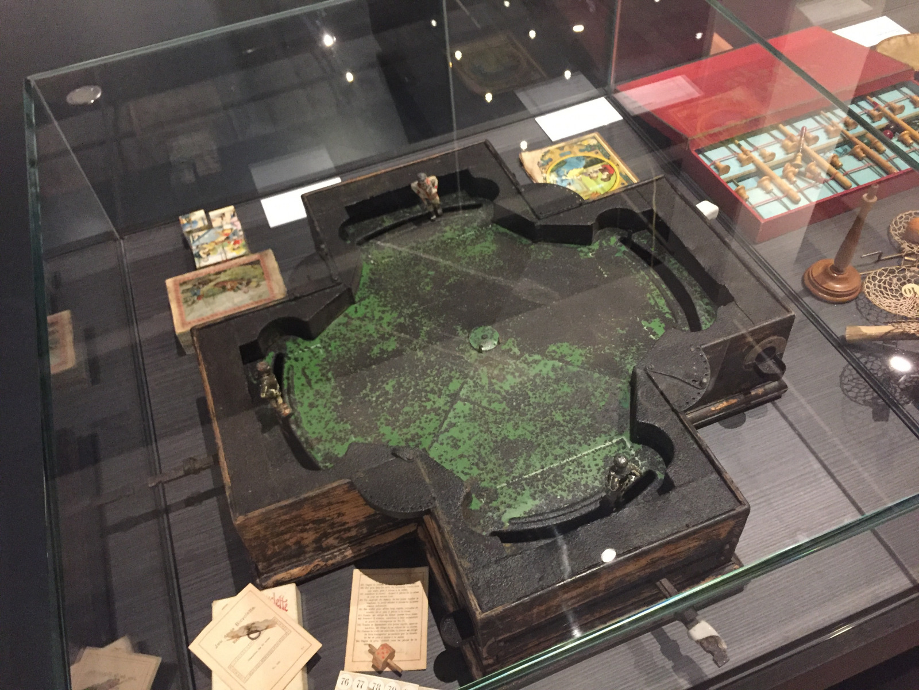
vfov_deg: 48.2
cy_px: 345
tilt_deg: -49.7
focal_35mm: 29
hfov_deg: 61.7
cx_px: 460
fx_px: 770
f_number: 2.2
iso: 320
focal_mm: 4.15
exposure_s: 1/17
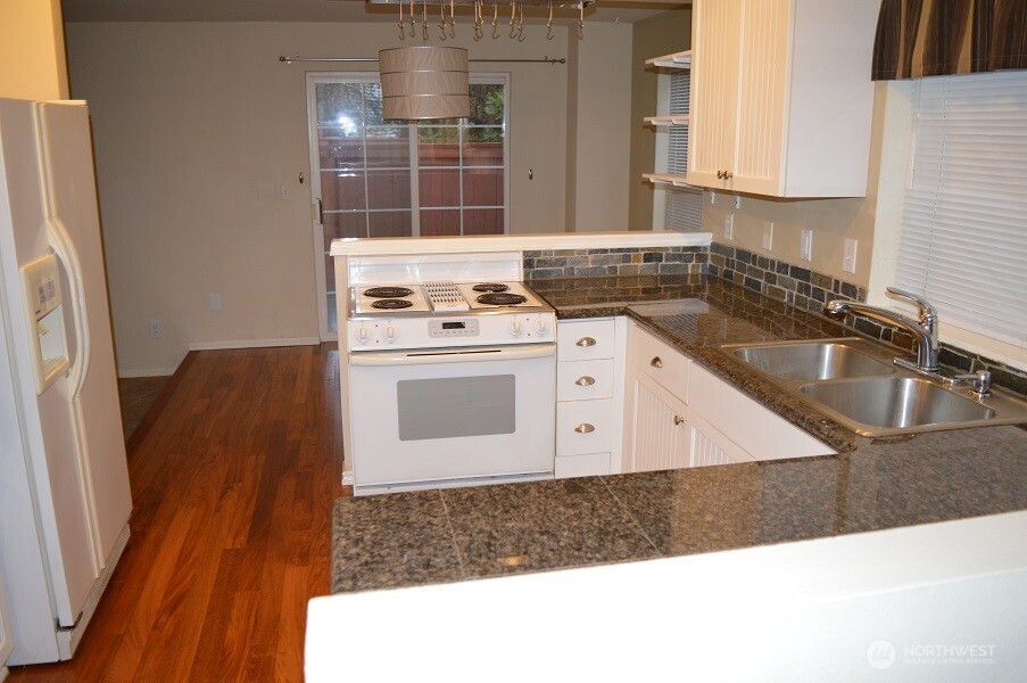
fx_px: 769
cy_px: 342
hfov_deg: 67.4
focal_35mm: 27
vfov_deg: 47.8
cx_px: 514
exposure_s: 1/60
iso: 560
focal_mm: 18
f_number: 3.5
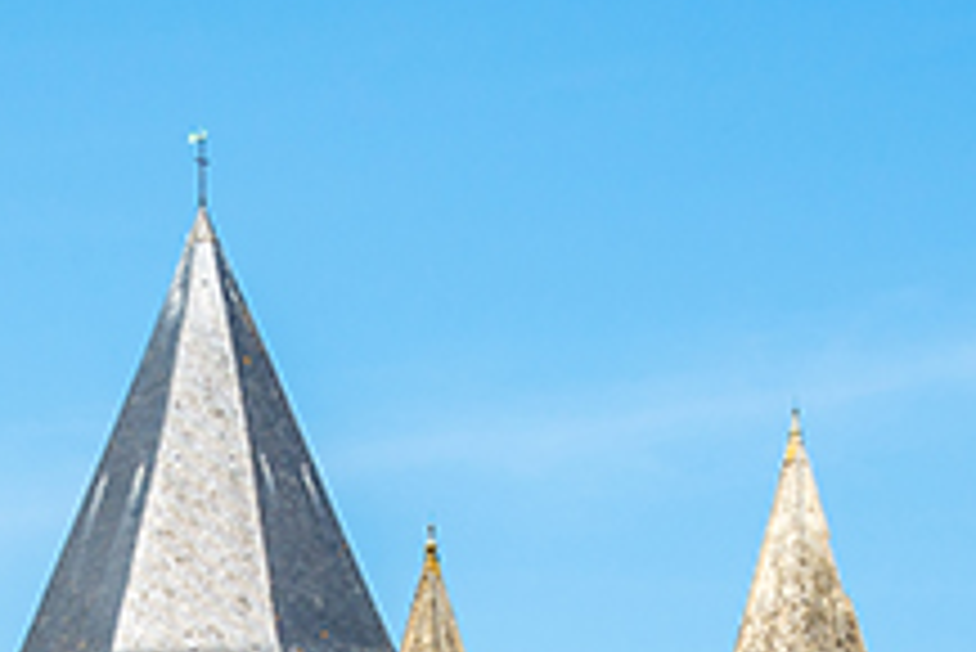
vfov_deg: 6.6
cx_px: 18
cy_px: 1142
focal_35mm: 203
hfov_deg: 10.1
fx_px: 5507
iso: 100
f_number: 8
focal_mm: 44
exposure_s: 1/250
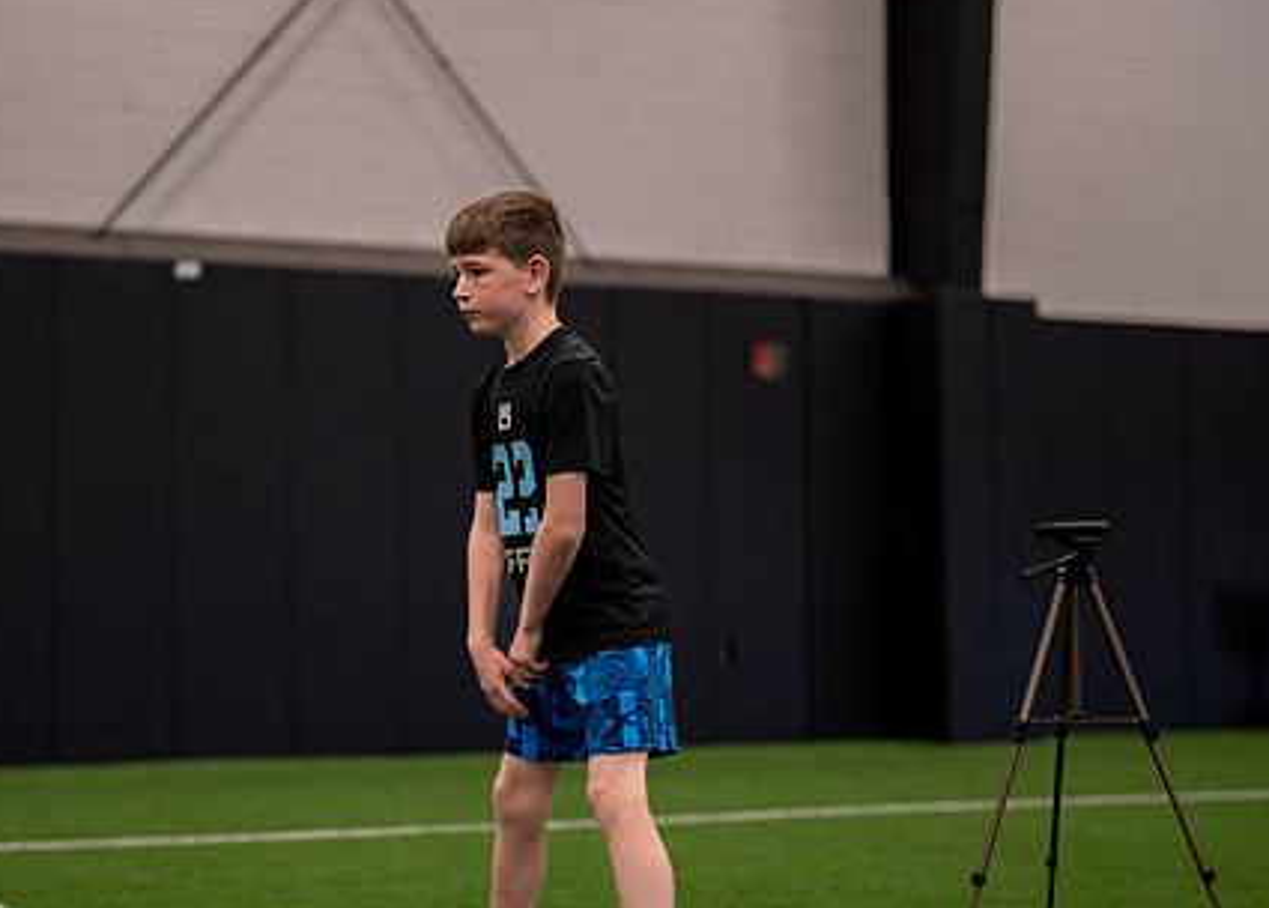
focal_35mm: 84
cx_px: 486
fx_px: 3029
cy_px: 510
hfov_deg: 23.6
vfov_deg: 17.0
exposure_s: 1/640
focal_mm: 50
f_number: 1.2
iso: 640
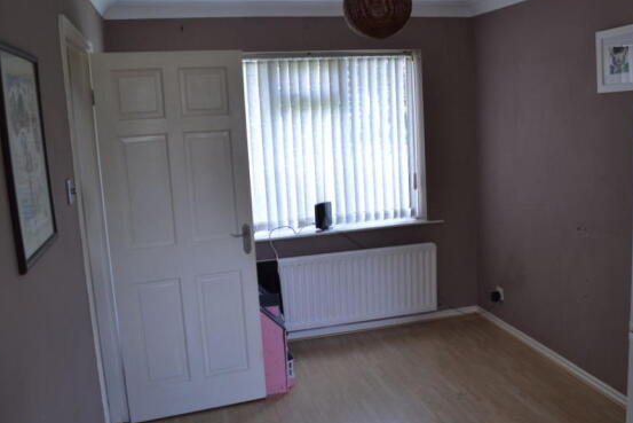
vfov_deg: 41.1
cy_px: 205
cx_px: 357
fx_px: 563
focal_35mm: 32
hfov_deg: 58.5
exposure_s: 1/100
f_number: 5
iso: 400
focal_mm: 18
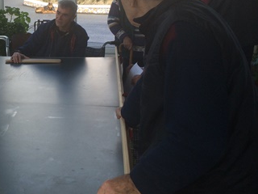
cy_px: 59
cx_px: 7
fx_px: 432
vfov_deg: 25.1
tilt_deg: -8.8
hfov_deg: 31.1
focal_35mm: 58
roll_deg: -0.2
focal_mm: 4.15
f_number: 2.2
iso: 32
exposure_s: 1/211
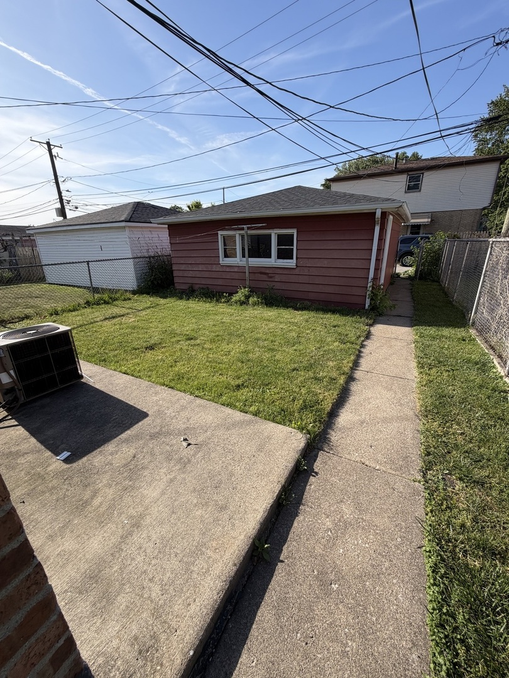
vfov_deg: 102.1
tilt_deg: -17.4
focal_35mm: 14
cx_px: 254
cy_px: 339
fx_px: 274
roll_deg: +0.5
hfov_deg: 85.7
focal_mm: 2.22
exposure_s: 1/770
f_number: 2.2
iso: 25
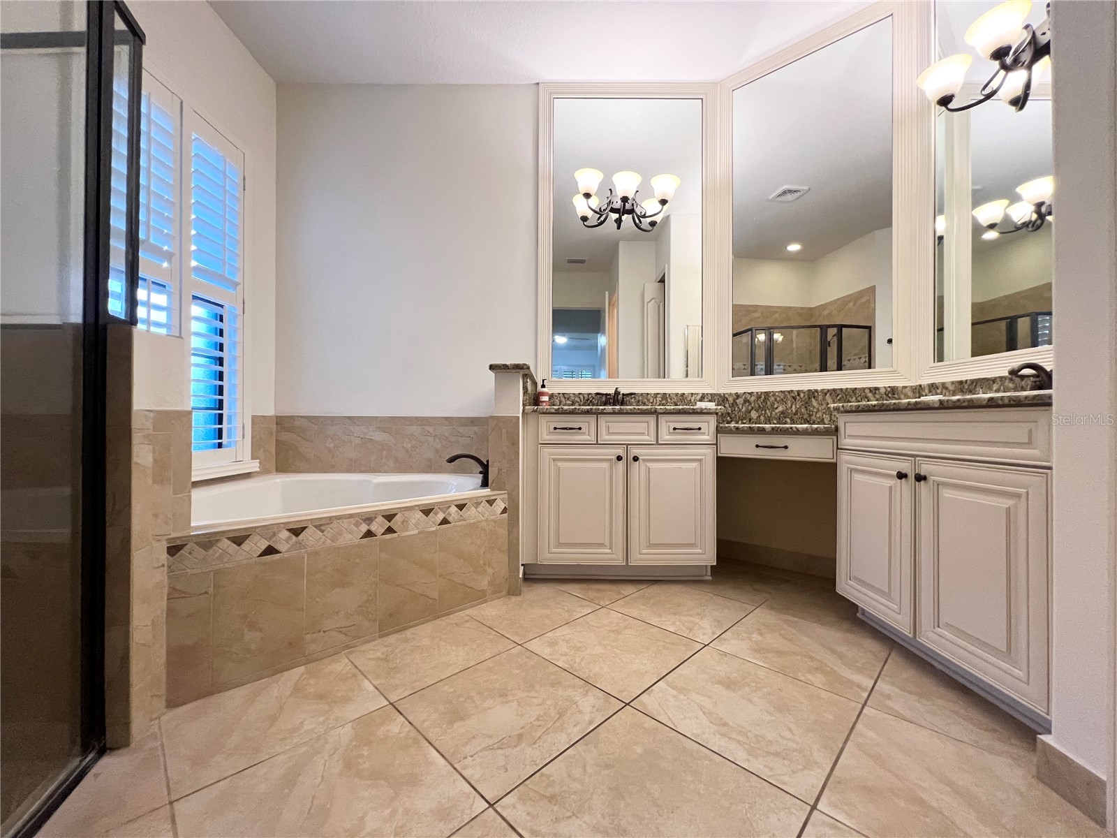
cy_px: 419
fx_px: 419
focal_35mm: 13
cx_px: 558
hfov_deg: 106.2
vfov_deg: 89.9
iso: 320
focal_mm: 1.57
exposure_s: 1/60
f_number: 1.8
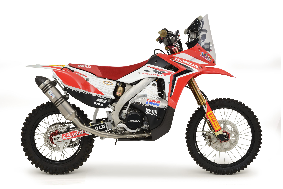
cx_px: 142
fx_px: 590
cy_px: 94
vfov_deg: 18.2
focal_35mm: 75
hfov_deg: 27.0
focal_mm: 75
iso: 200
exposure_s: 1/50
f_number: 16
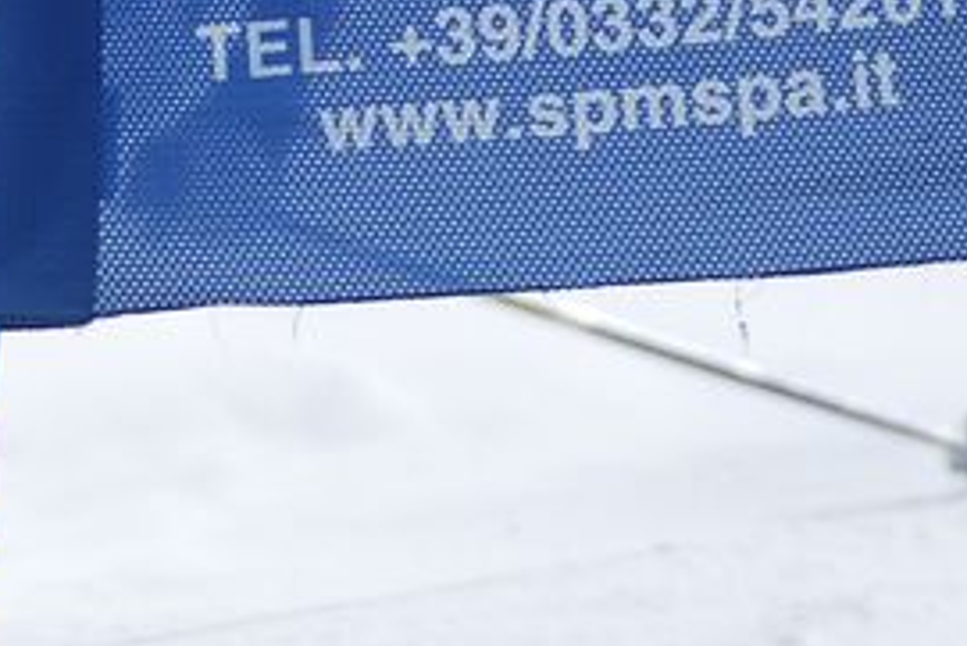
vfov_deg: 0.9
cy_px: 52
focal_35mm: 1463
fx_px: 39316
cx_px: -221
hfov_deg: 1.4
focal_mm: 165
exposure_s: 1/1250
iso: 100
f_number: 5.3
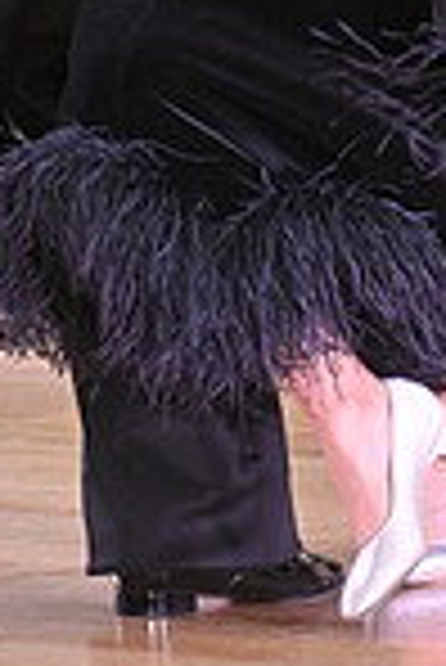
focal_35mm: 704
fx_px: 13051
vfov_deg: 2.9
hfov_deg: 2.0
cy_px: -302
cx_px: 340
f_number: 4.5
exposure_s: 1/400
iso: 3200
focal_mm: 180
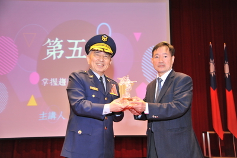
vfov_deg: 29.2
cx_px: 118
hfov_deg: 42.8
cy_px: 79
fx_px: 303
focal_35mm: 46
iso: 2500
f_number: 4
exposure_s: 1/125
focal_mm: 46
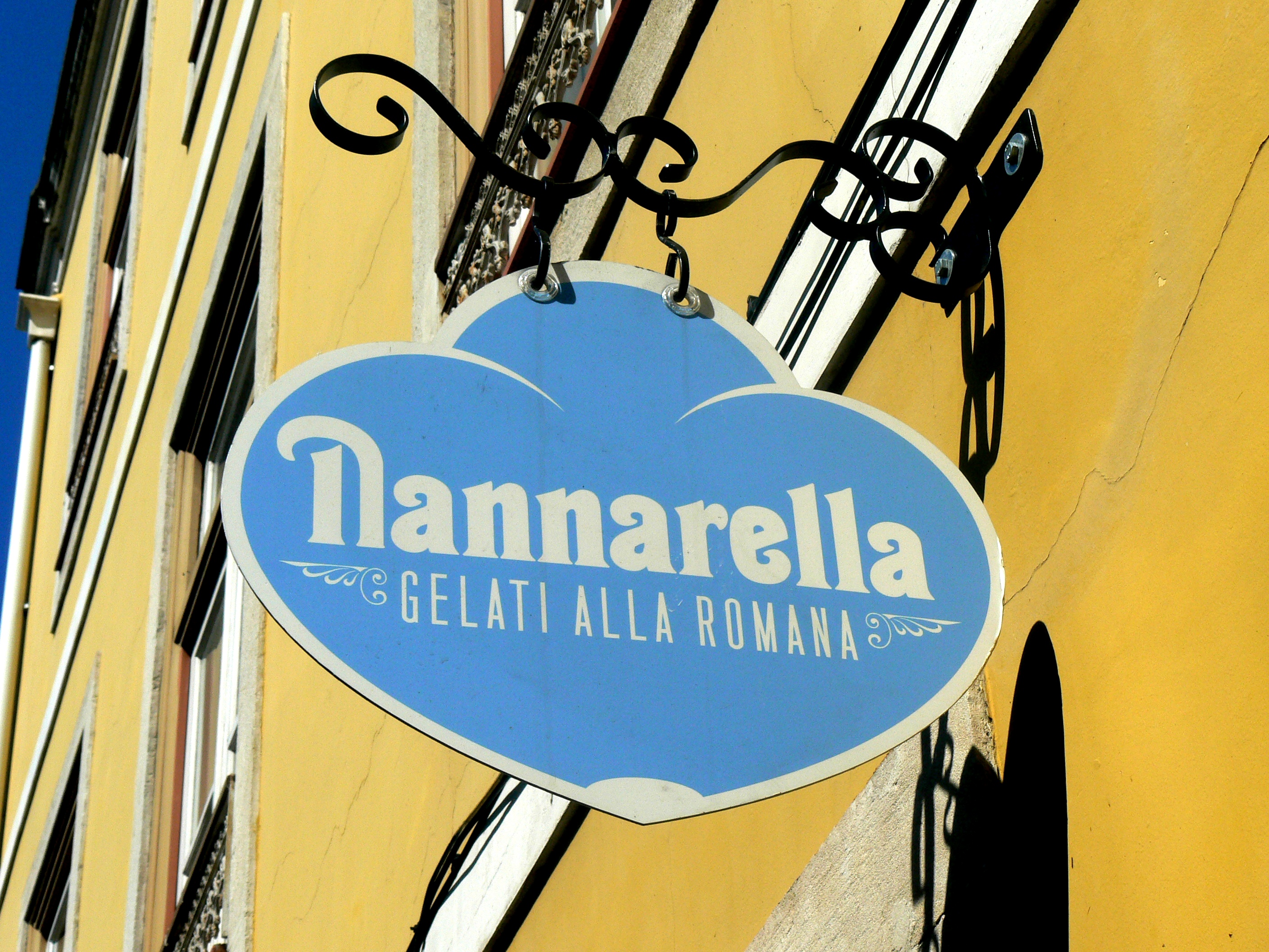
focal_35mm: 76
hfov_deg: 25.7
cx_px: 634
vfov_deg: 19.4
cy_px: 476
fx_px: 2786
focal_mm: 12.6
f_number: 8
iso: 80
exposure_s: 1/500
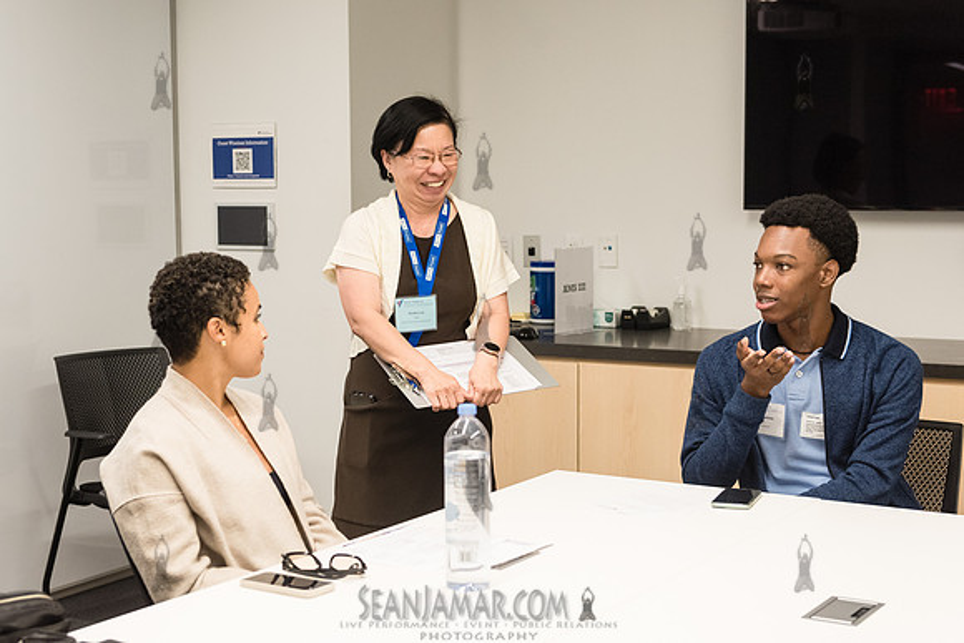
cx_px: 427
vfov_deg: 24.6
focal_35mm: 55
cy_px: 344
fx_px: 1473
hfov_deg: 36.2
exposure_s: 1/320
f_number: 4
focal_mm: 48
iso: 2500
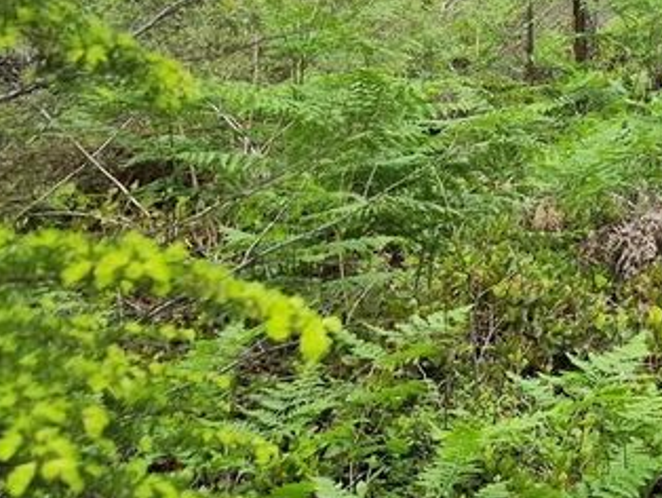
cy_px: -74
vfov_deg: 18.8
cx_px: 959
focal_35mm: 75
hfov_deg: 22.1
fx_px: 1435
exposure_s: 1/2040
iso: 25
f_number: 1.8
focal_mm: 5.4
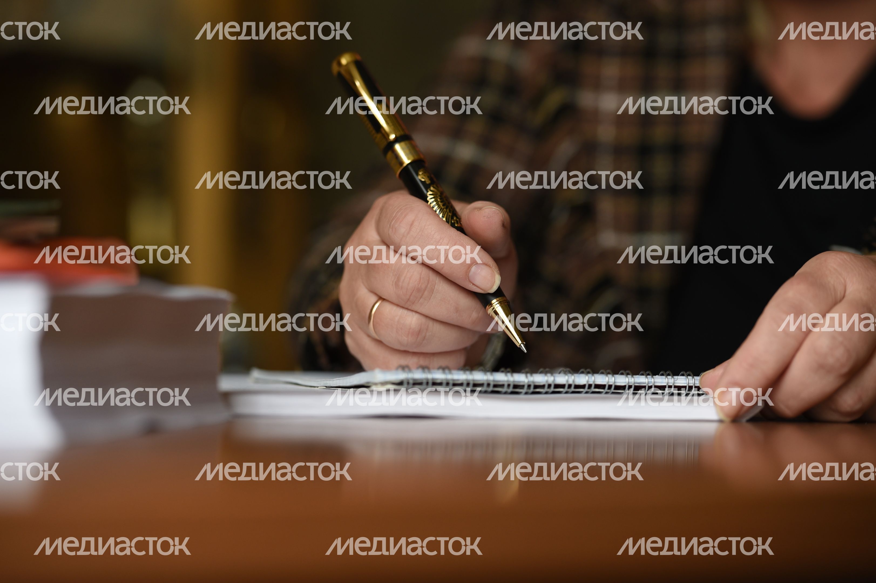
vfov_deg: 9.5
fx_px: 3526
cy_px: 292
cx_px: 438
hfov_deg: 14.2
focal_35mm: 145
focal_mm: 145
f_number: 3.5
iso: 640
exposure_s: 1/80
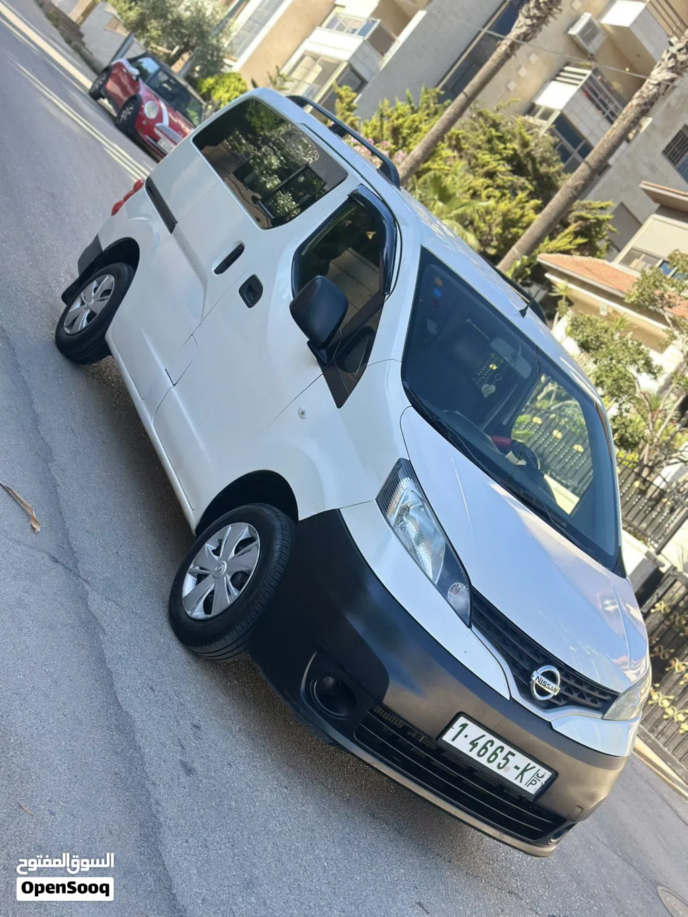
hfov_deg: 30.3
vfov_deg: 39.7
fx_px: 1272
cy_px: 458
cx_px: 344
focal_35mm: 48
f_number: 1.78
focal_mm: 6.86
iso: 80
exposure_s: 1/1073
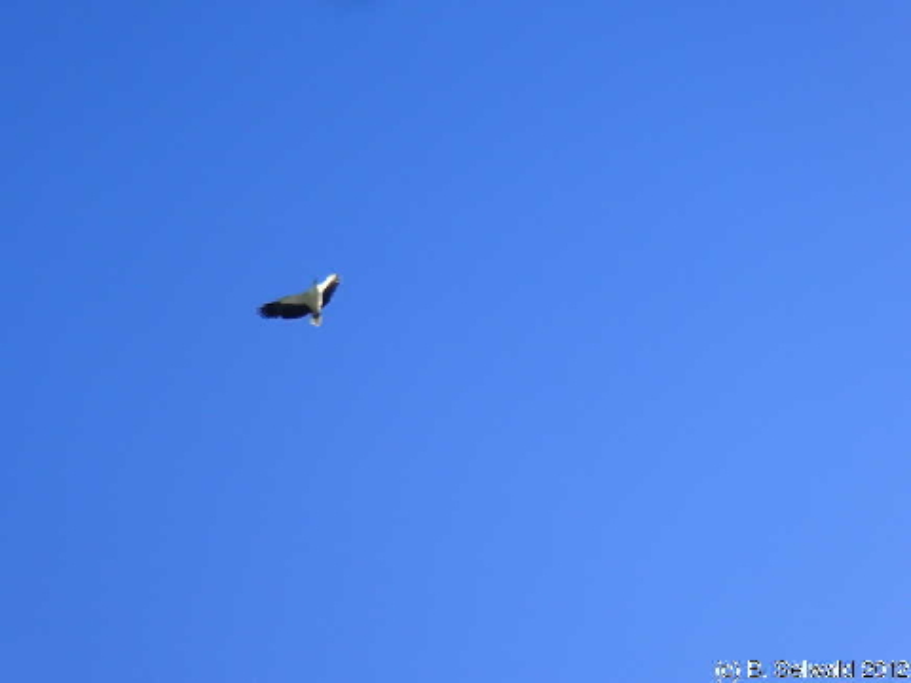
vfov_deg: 10.6
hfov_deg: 14.1
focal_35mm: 140
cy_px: 342
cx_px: 456
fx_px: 3684
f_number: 5.9
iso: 100
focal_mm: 25
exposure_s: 1/320
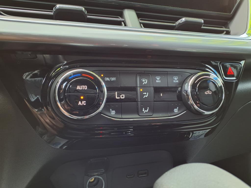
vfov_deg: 51.4
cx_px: 126
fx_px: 196
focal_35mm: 27
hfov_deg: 65.3
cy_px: 94
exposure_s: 1/30
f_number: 1.9
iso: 160
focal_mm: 3.58
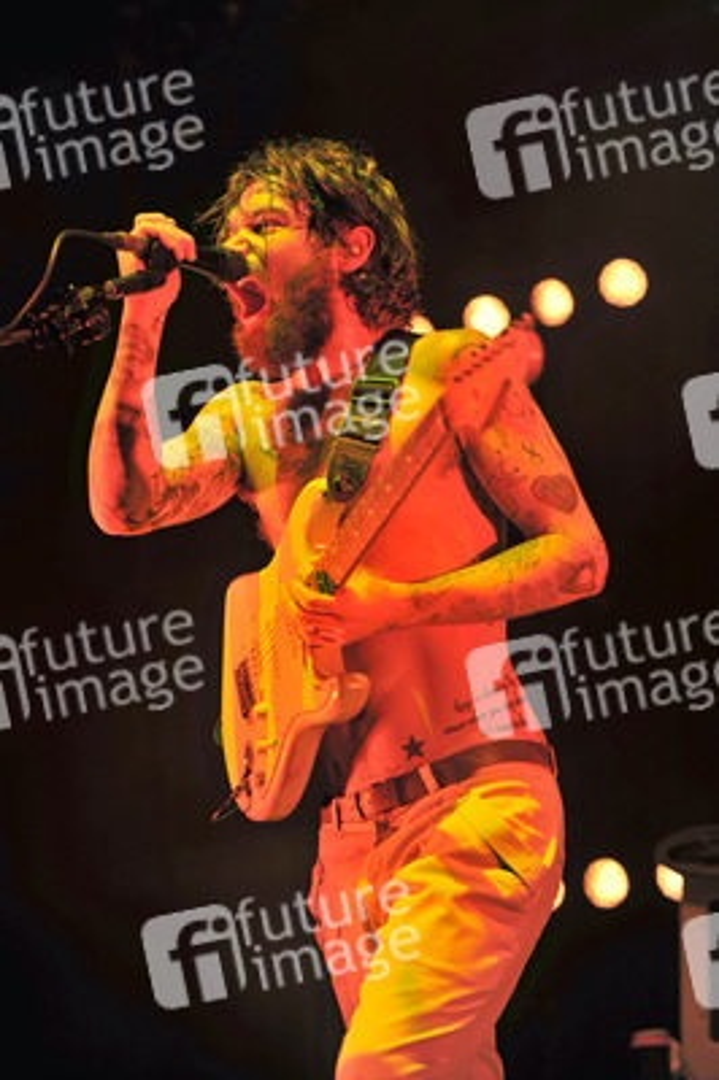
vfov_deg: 28.9
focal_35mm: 70
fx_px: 2101
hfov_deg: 19.4
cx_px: 360
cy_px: 540
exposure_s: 1/125
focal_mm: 70
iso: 500
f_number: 2.8
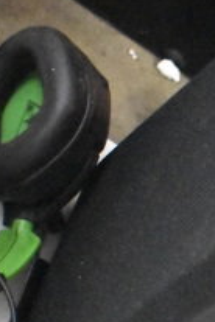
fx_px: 1838
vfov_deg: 9.8
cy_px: 432
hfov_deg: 6.5
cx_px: 394
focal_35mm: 205
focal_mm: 31
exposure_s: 1/50
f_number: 4.2
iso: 14400
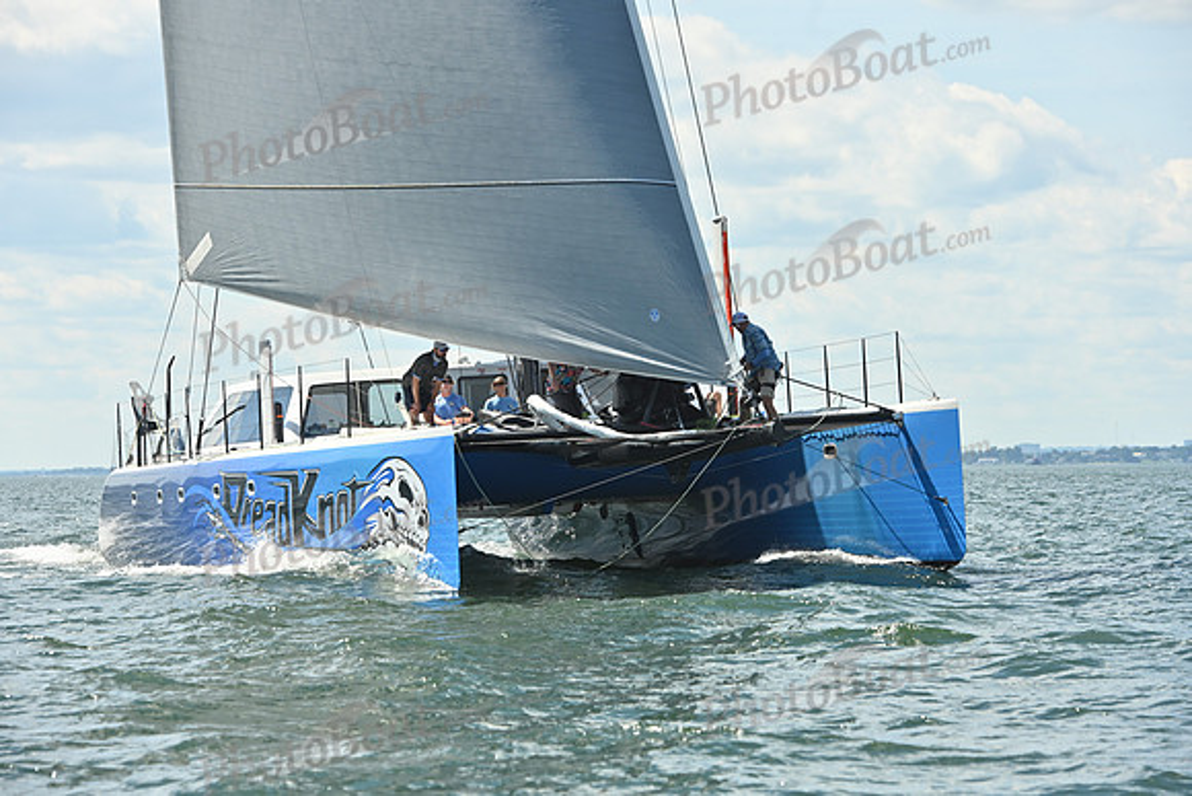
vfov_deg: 10.2
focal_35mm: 135
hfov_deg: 15.2
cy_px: 398
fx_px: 4471
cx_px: 596
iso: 250
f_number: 9
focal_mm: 135
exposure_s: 1/1000
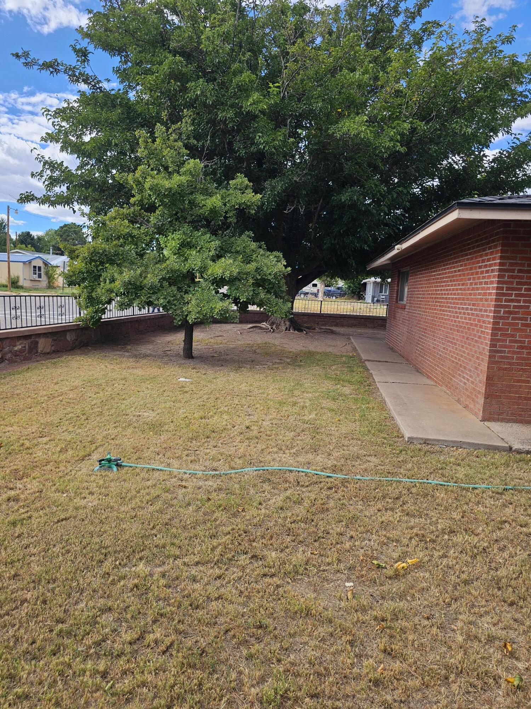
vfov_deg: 73.9
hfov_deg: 58.9
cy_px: 354
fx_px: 470
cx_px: 266
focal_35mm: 23
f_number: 1.7
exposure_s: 1/243
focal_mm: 6.3
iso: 10
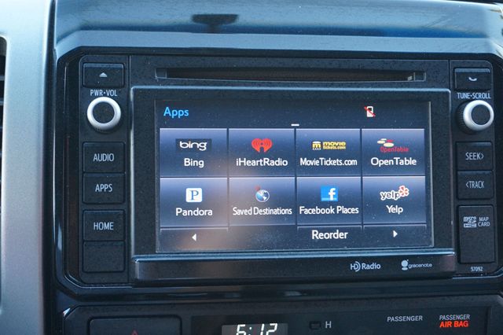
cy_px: 168
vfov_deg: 28.9
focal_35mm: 46
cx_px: 252
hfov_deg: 42.3
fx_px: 649
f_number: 5
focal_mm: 31
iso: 800
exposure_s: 1/60
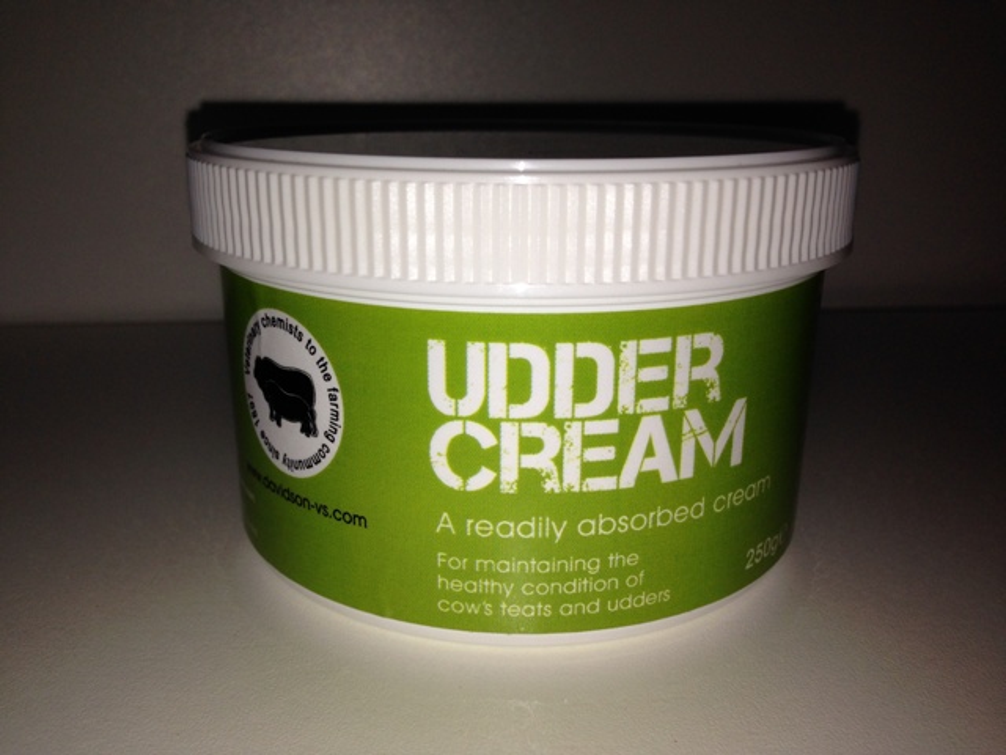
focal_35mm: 33
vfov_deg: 42.9
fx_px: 959
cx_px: 503
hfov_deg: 55.4
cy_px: 378
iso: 50
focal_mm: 4.12
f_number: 2.4
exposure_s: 1/415
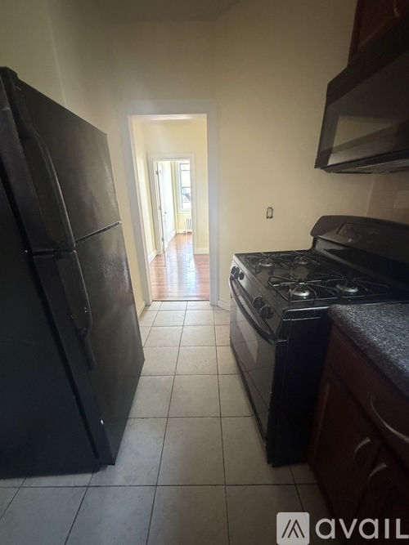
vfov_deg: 102.1
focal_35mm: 14
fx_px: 221
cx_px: 204
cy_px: 272
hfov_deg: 85.7
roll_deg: +1.9
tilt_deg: -18.7
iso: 1250
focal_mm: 2.22
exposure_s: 1/60
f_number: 2.2
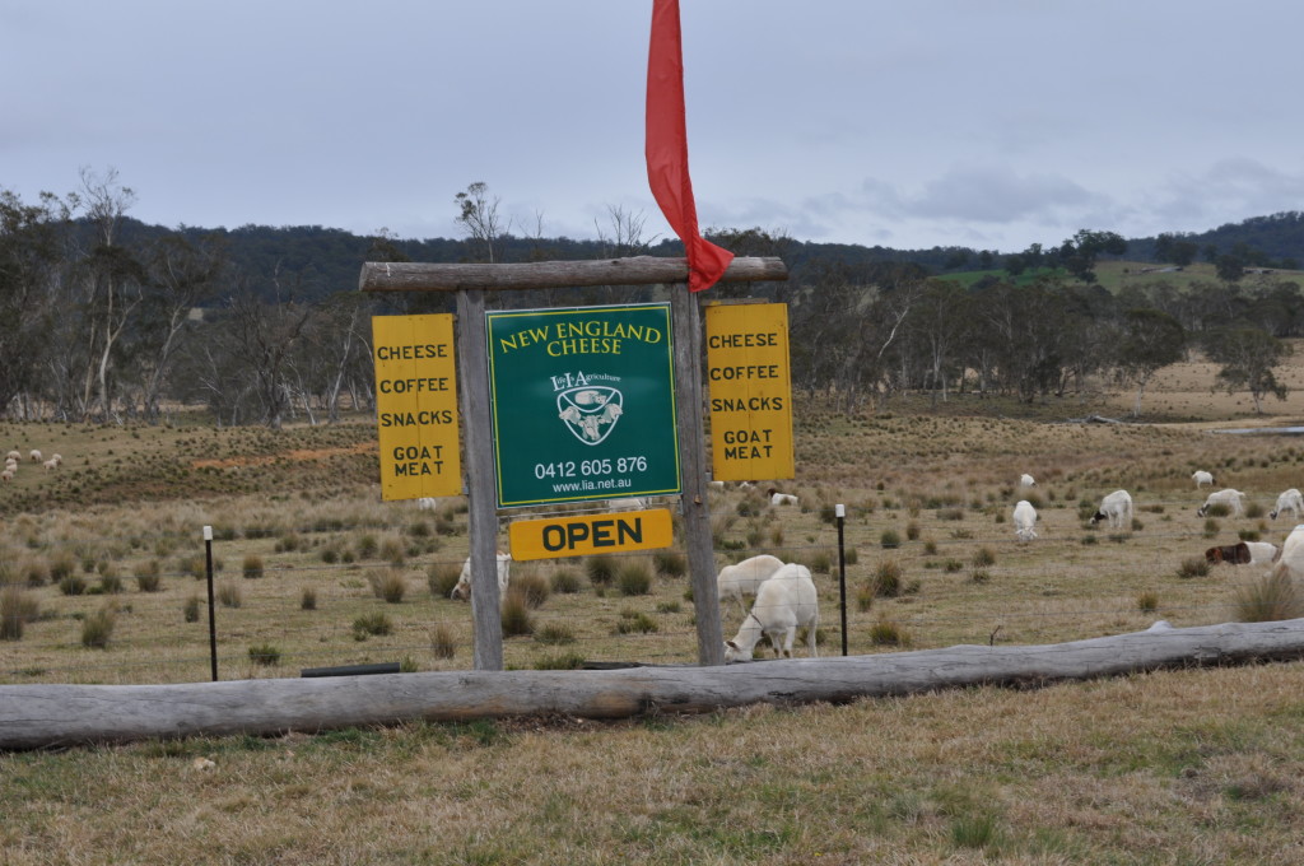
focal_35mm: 68
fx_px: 2442
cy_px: 433
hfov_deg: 29.9
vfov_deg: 20.1
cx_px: 652
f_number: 11
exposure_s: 1/125
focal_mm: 45
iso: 200
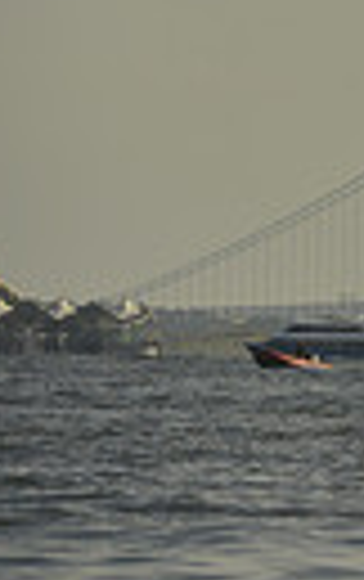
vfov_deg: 2.1
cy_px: -155
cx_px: 1276
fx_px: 15899
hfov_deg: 1.3
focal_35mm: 1005
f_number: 7.1
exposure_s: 1/1250
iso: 200
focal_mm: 220
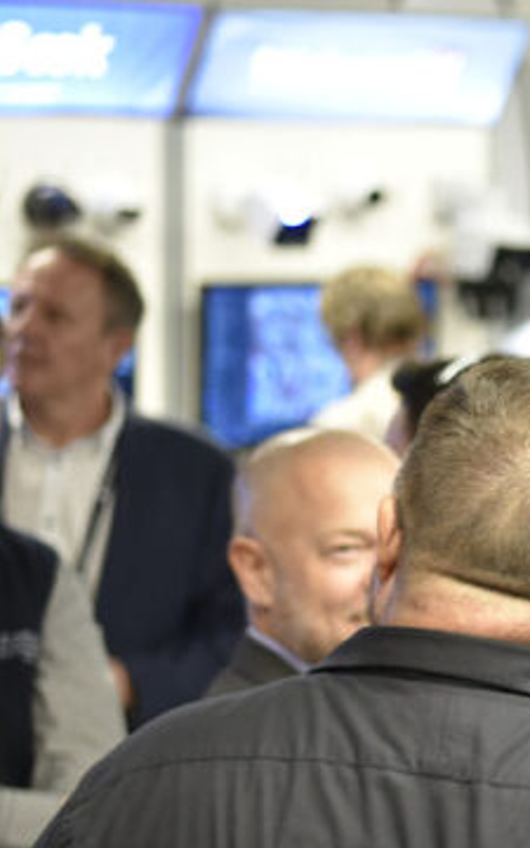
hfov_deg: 8.5
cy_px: 674
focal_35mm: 145
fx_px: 3351
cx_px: 1074
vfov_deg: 14.3
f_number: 2.2
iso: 800
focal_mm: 50
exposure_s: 1/60
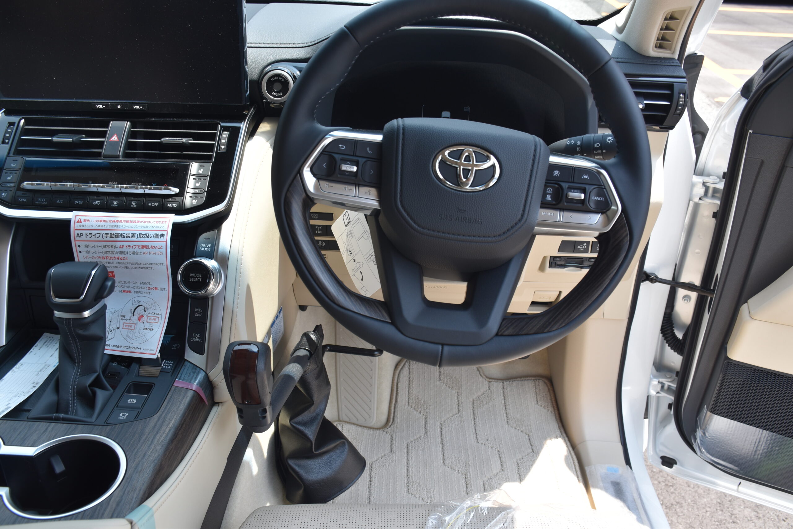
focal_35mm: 30
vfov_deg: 43.6
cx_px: 396
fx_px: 661
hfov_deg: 61.9
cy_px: 264
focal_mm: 20
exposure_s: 1/250
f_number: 6.3
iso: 200
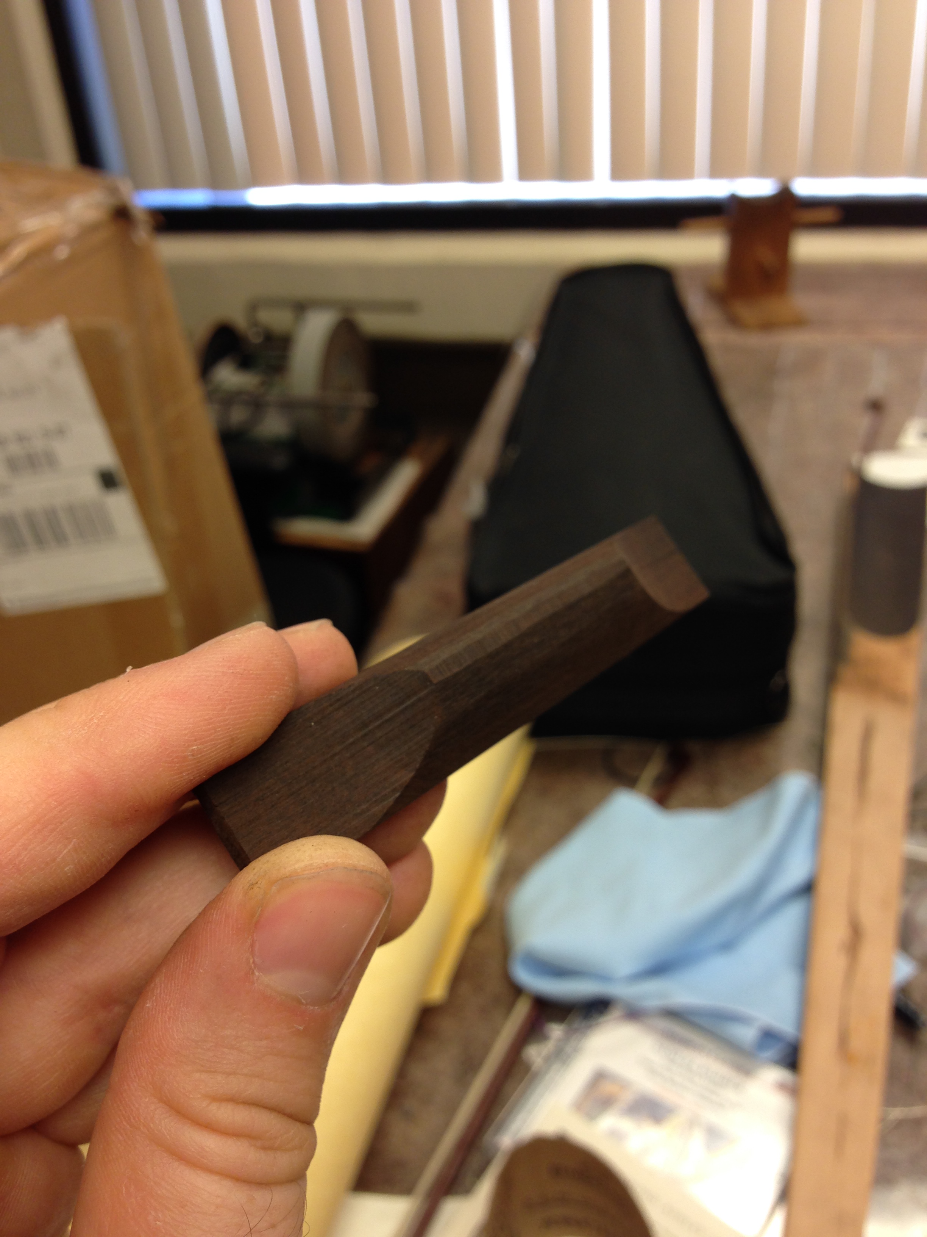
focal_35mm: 33
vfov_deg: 55.4
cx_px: 464
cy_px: 618
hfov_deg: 42.9
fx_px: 1178
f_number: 2.4
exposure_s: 1/30
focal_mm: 4.12
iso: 50
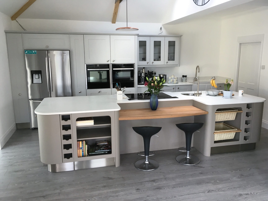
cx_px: 134
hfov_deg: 61.7
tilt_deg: -11.7
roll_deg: -0.1
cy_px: 100
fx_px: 225
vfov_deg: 48.2
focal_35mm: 29
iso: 25
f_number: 2.2
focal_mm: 4.15
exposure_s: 1/33
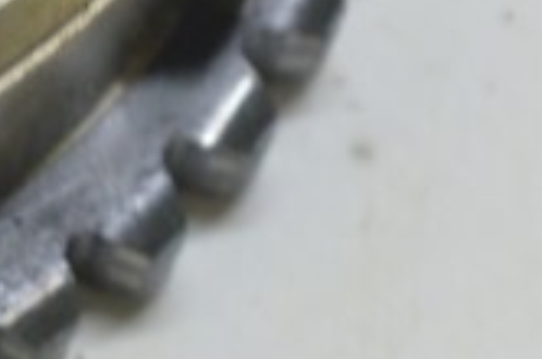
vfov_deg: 2.7
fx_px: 7650
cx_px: -620
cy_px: -530
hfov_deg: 4.0
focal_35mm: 509
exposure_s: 1/20
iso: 400
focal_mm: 55
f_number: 5.6
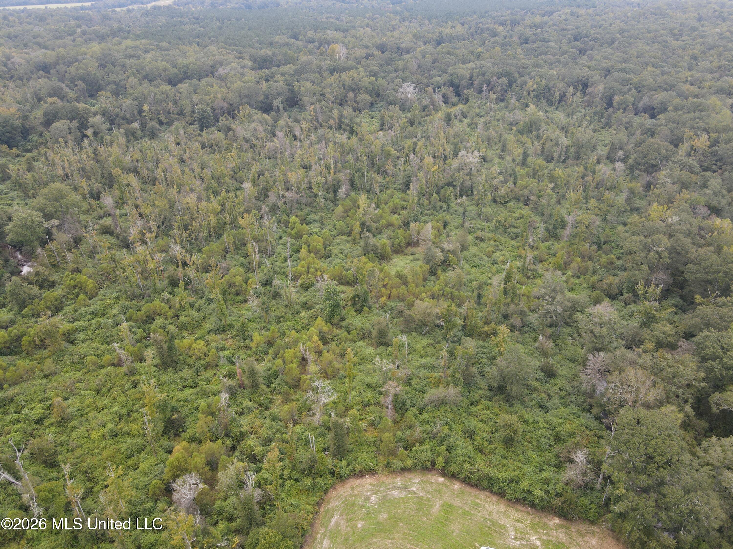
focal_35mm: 24
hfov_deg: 71.6
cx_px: 366
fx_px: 508
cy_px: 274
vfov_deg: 56.8
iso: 100
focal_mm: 4.5
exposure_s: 1/90
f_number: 2.8
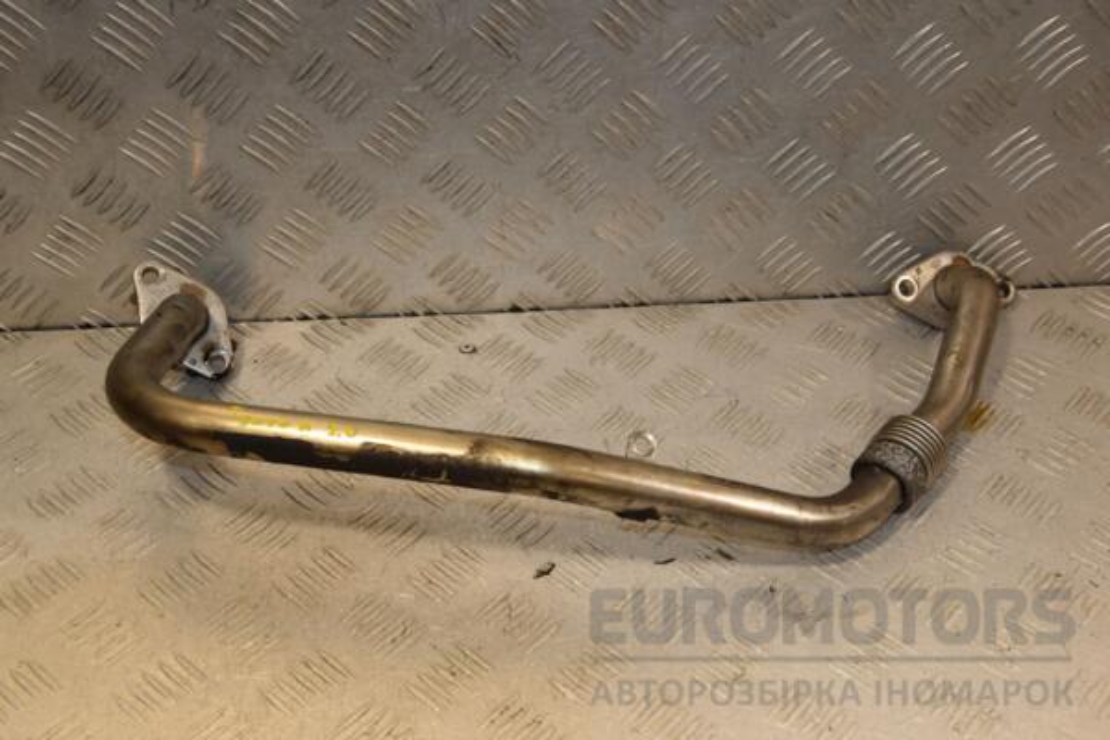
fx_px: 1480
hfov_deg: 41.1
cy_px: 370
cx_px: 555
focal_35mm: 48
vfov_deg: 28.1
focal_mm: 32
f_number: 8
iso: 800
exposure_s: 1/200
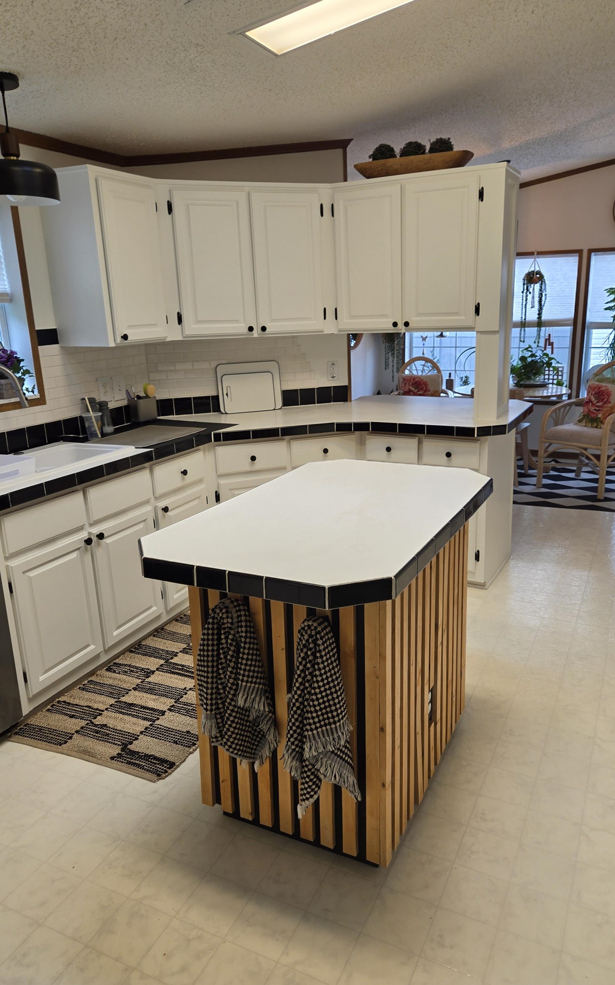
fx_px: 671
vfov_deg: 72.5
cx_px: 321
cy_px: 488
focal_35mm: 25
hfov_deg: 49.3
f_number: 1.8
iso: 50
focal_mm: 5.4
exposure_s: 1/53.5
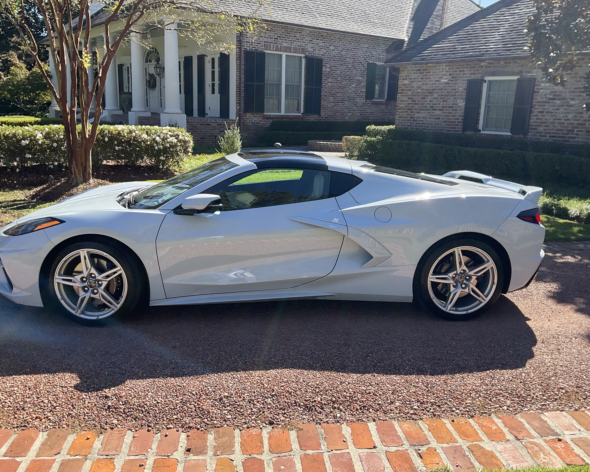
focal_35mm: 31
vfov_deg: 47.1
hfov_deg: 57.2
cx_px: 289
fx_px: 541
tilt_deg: -14.2
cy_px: 238
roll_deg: -4.1
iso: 16
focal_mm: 3
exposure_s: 1/739
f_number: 1.8
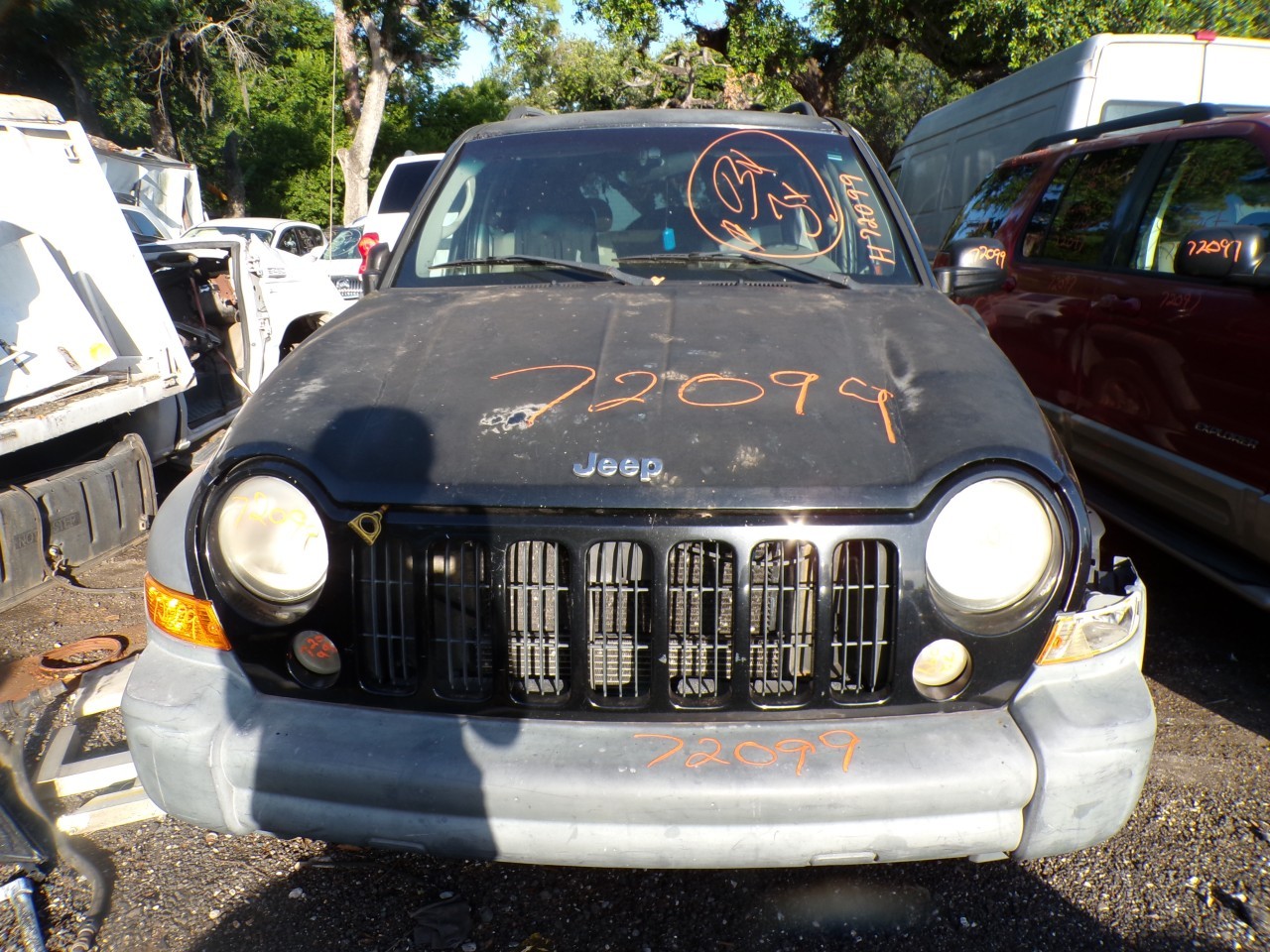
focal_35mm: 24
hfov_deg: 71.6
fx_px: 881
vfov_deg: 56.8
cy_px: 476
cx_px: 635
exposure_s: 1/220
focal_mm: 4.3
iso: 100
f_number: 4.4
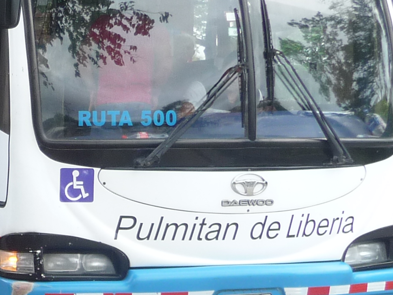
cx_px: -137
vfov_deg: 14.7
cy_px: 217
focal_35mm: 100
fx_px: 1135
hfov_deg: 18.1
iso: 100
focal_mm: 4.7
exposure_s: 1/100
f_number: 3.3
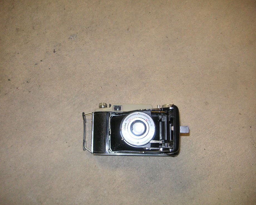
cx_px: 122
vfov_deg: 38.2
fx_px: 296
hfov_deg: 46.8
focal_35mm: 39
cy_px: 102
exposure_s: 1/45
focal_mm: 6.1
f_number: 2.8
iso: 160
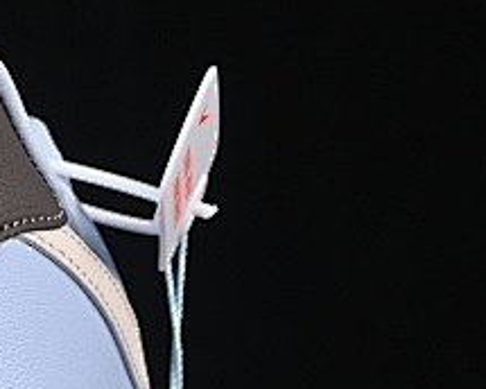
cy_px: 247
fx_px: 5077
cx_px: -362
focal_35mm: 353
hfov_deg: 5.4
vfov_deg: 4.4
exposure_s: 1/80
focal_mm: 50
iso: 160
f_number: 8
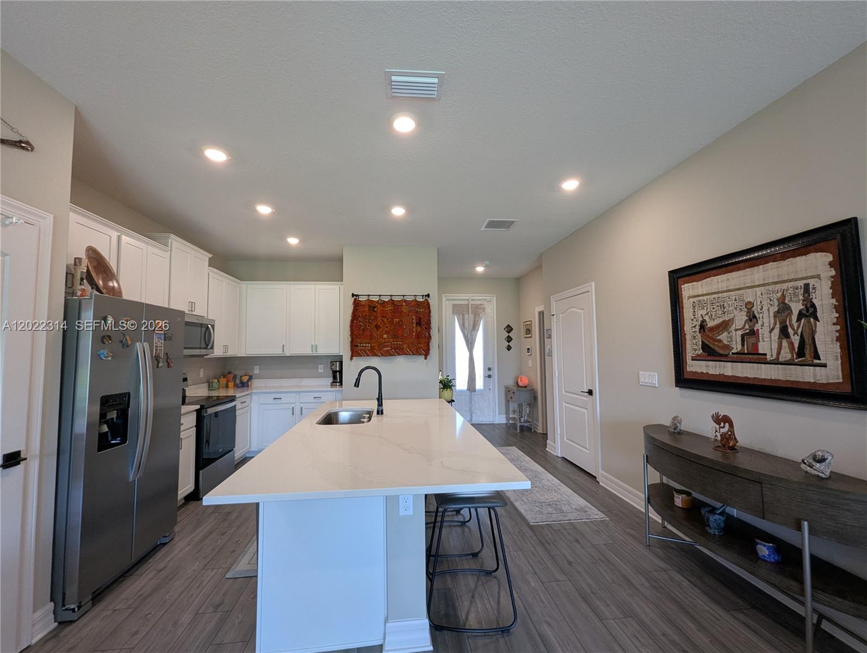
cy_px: 326
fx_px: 326
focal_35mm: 13
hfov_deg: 106.1
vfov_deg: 90.1
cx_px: 434
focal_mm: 1.95
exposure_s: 1/40
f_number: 2.2
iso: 49
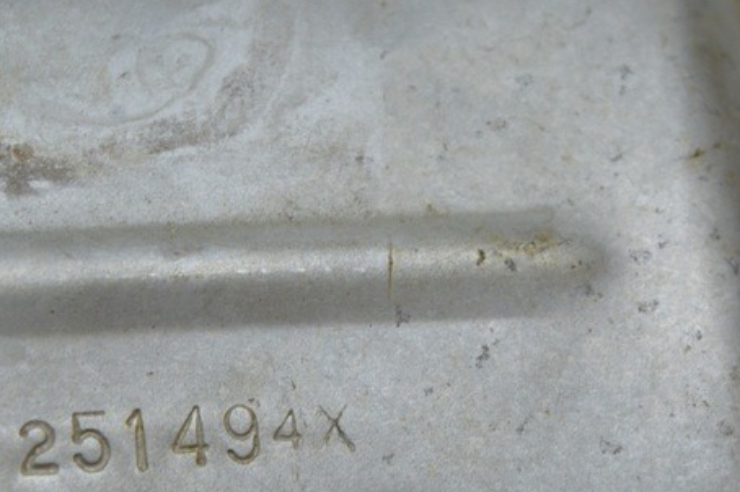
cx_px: 155
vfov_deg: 7.4
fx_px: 3823
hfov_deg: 11.0
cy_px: 379
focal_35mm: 186
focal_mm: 55
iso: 400
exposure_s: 1/60
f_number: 5.6
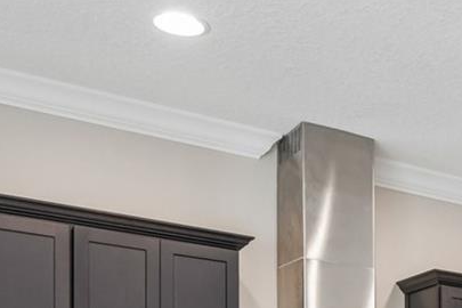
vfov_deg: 14.9
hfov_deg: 22.6
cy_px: 567
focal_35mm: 79
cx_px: 618
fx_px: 1014
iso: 400
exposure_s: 1/10
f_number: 8
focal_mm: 20
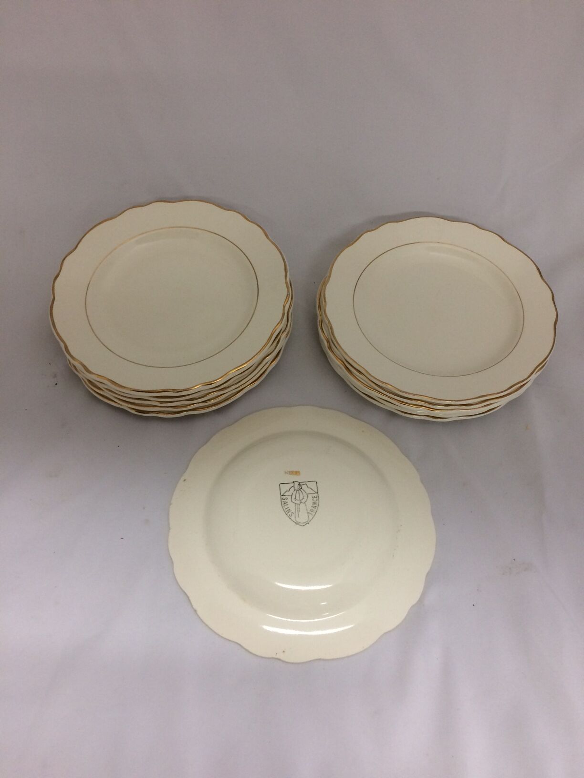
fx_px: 652
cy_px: 389
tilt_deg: -59.4
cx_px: 292
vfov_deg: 61.7
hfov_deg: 48.2
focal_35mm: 29
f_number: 2.2
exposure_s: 1/33
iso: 50
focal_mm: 4.15
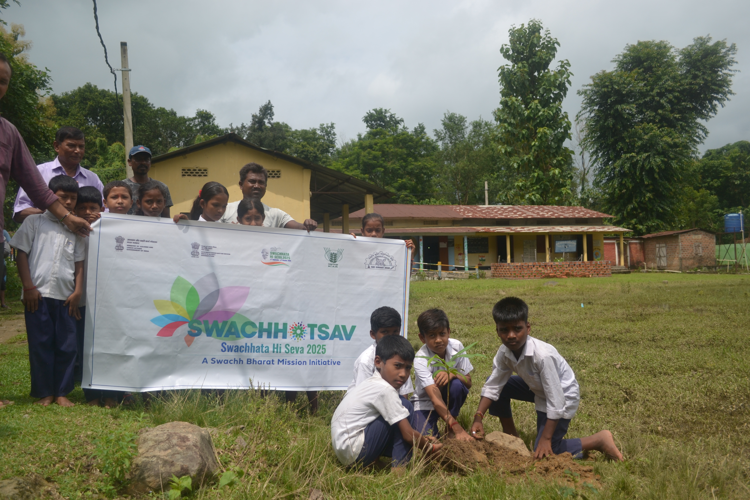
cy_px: 250
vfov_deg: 43.6
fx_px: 625
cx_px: 375
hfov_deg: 61.9
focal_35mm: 30
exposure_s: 1/1600
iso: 100
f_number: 3.8
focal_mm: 20
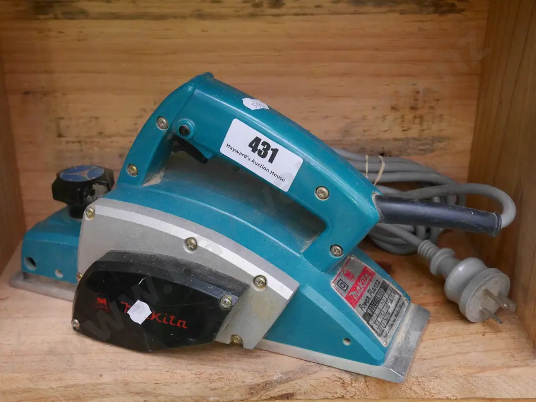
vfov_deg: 30.3
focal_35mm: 48
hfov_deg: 39.6
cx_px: 268
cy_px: 201
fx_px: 744
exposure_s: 1/30
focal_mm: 24
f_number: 5
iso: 3200
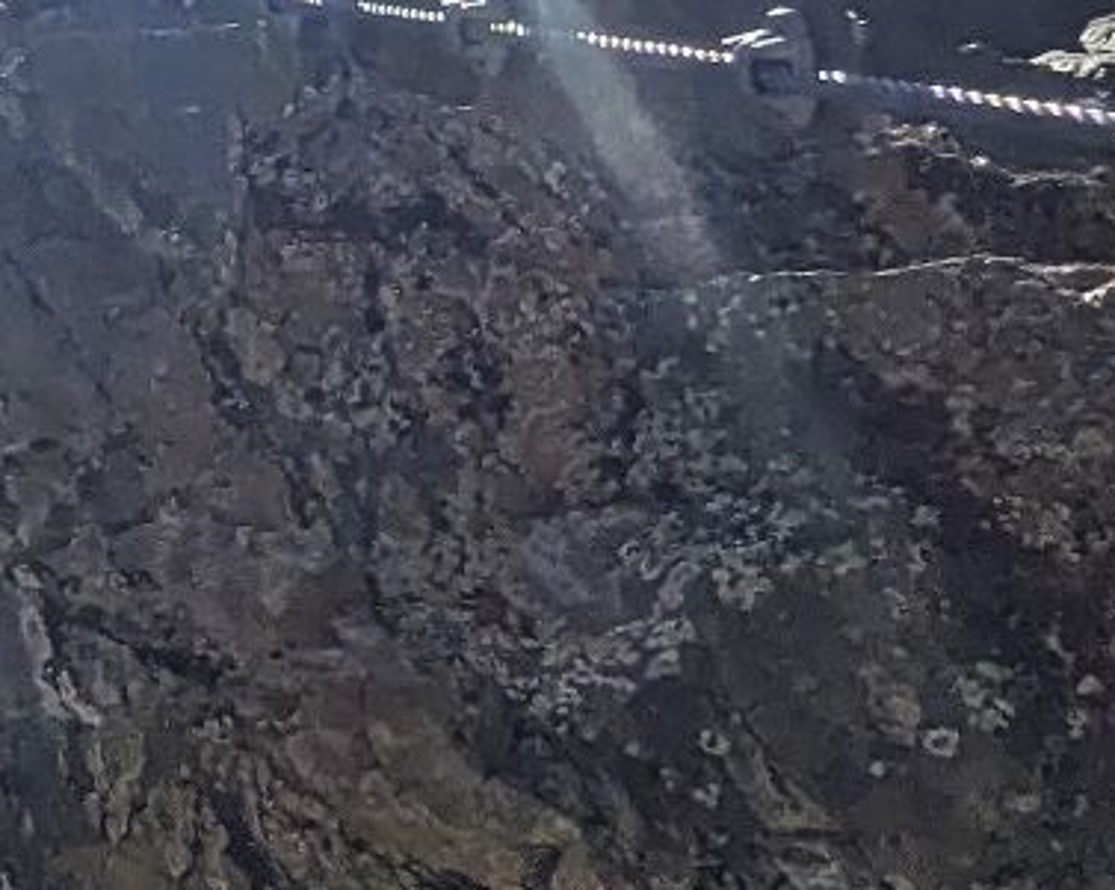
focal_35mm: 85
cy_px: -15
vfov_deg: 17.6
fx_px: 2803
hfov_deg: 20.3
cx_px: -382
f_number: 2.2
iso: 47
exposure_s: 1/6211
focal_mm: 2.35
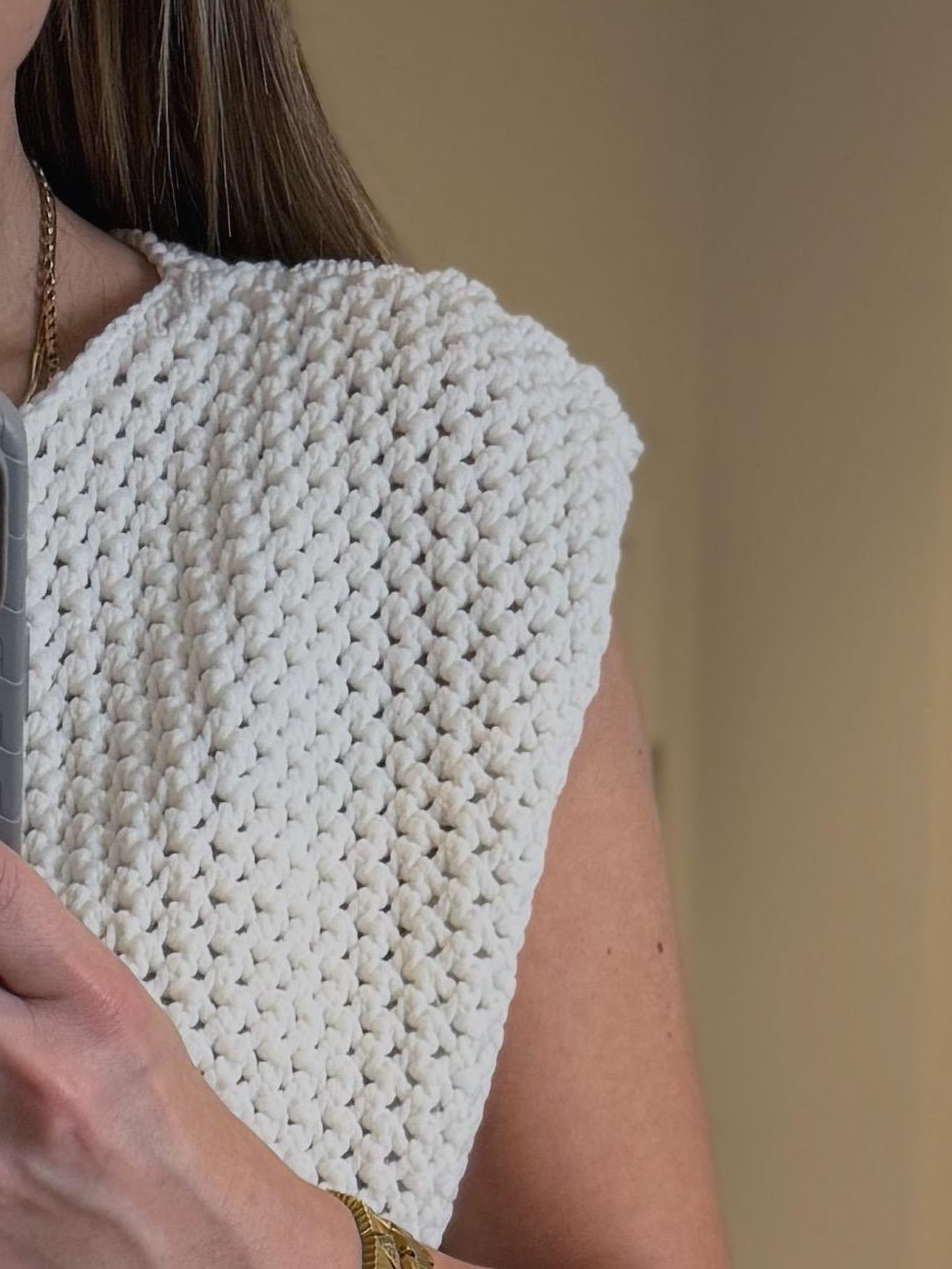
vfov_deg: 14.4
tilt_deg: -40.0
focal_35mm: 108
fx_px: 3960
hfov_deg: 13.5
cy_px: 2718
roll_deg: +1.7
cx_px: -39
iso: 125
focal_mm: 6.76
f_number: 1.78
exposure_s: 1/50
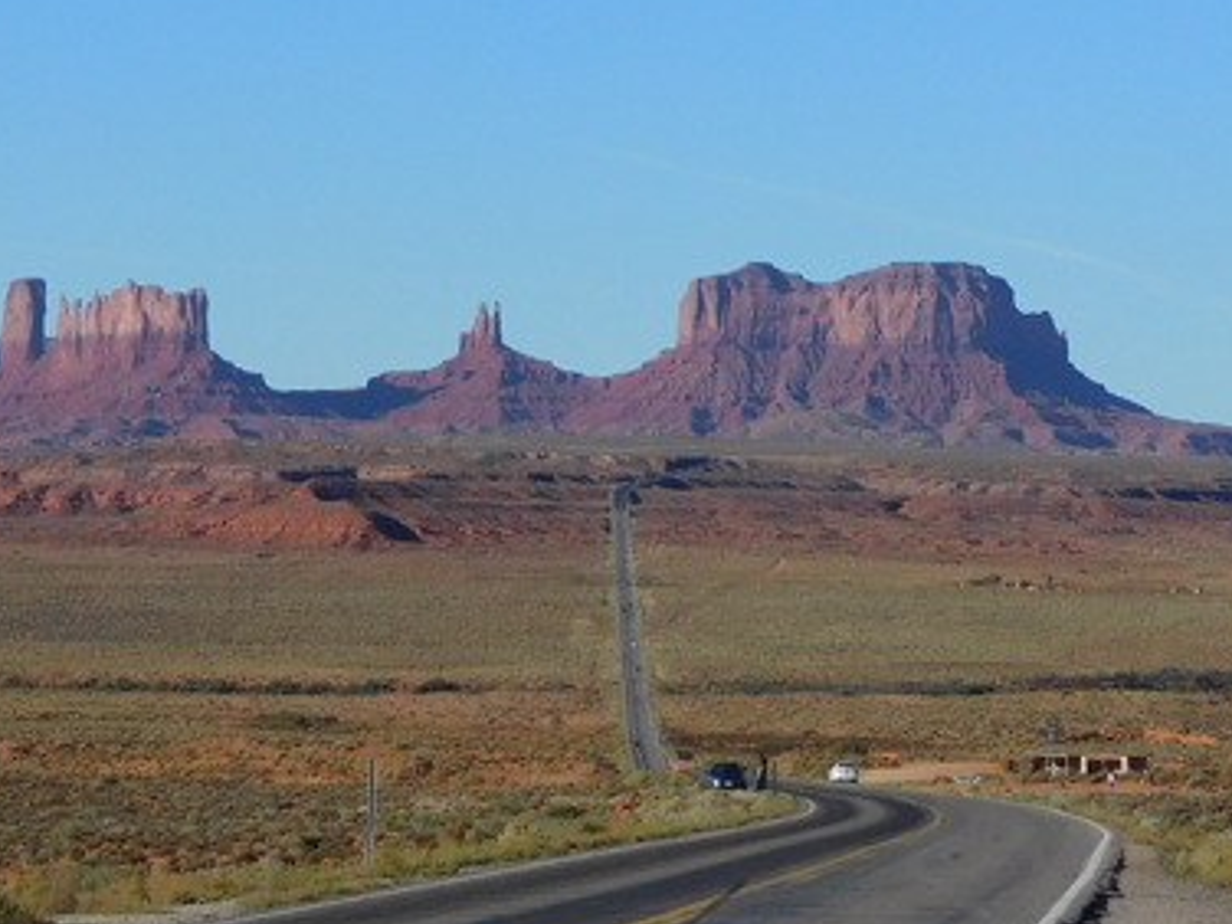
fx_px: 5552
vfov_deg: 9.4
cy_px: -246
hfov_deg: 12.7
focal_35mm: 156
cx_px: 657
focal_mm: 9.8
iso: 125
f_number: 8.4
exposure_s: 1/400
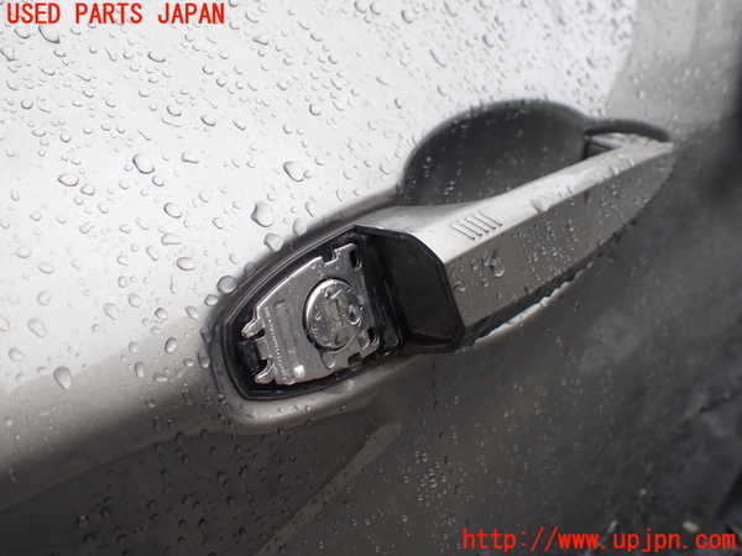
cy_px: 278
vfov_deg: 46.8
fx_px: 643
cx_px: 371
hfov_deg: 60.0
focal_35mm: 30
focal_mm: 5.4
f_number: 2.3
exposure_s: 1/160
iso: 100
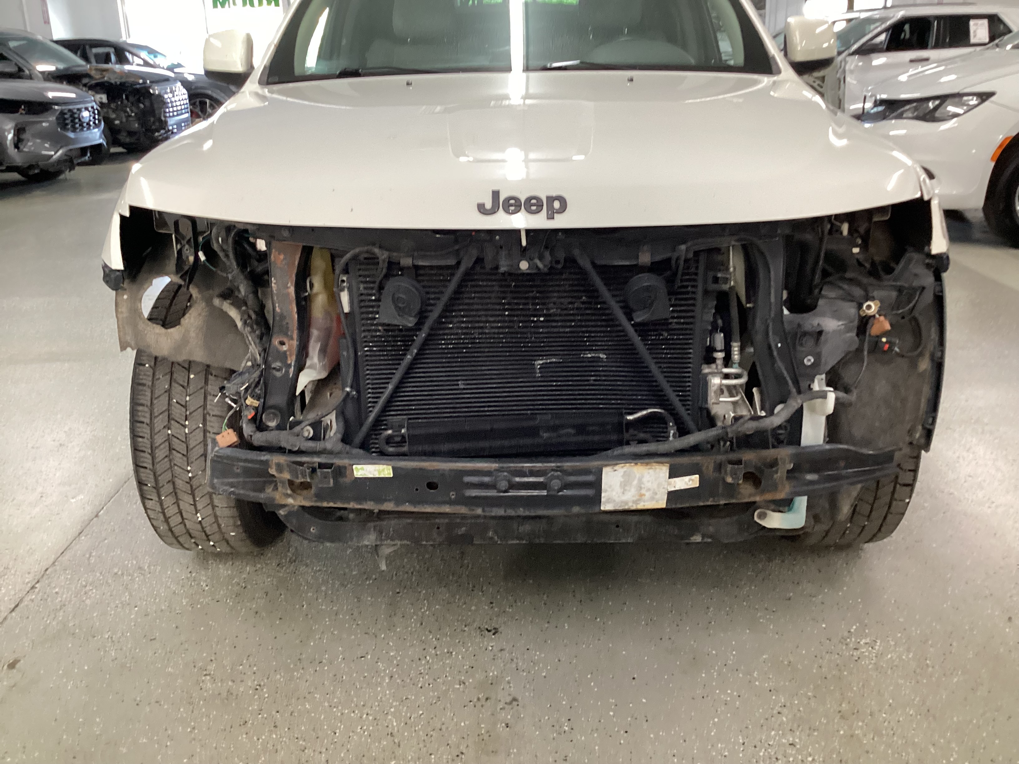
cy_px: 382
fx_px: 913
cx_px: 510
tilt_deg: -19.9
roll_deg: +0.6
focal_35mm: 31
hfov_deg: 58.4
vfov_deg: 45.4
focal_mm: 3.3
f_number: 2.4
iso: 250
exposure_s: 1/60
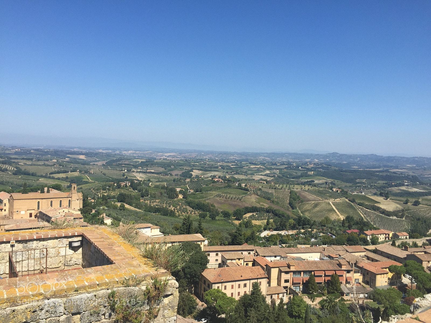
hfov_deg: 61.7
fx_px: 361
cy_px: 162
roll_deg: -2.7
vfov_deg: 48.2
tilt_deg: -2.6
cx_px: 216
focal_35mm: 29
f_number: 2.2
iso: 32
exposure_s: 1/2475
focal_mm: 4.15
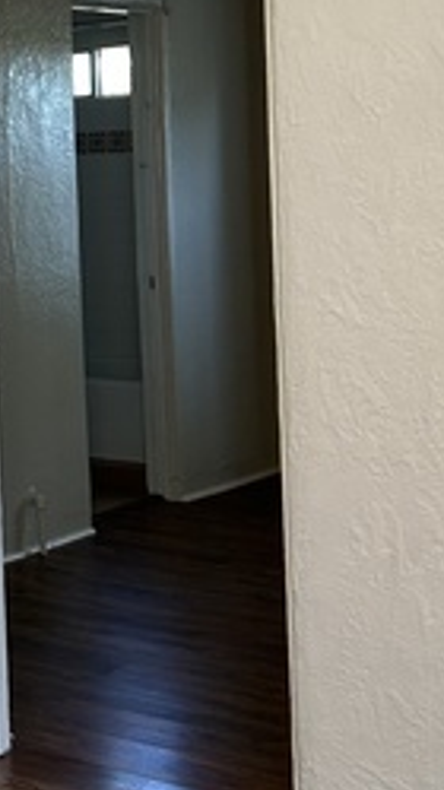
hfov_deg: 14.8
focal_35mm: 76
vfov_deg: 27.4
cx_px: -209
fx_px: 1591
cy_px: 186
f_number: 1.5
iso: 100
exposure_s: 1/120
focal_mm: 5.7
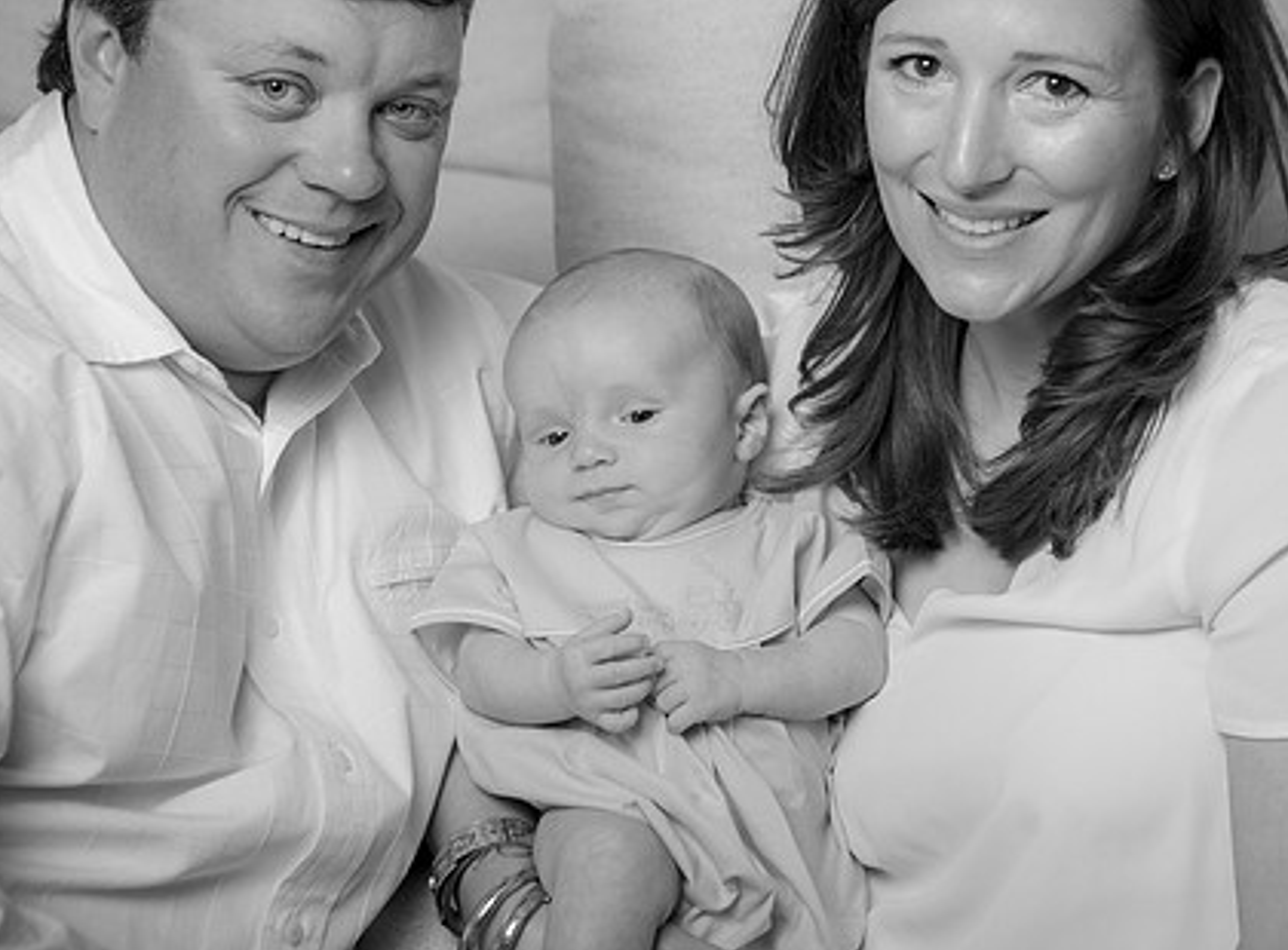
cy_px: 407
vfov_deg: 10.4
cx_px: 791
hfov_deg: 14.1
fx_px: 5217
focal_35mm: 141
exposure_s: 1/200
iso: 250
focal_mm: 95
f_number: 5.6
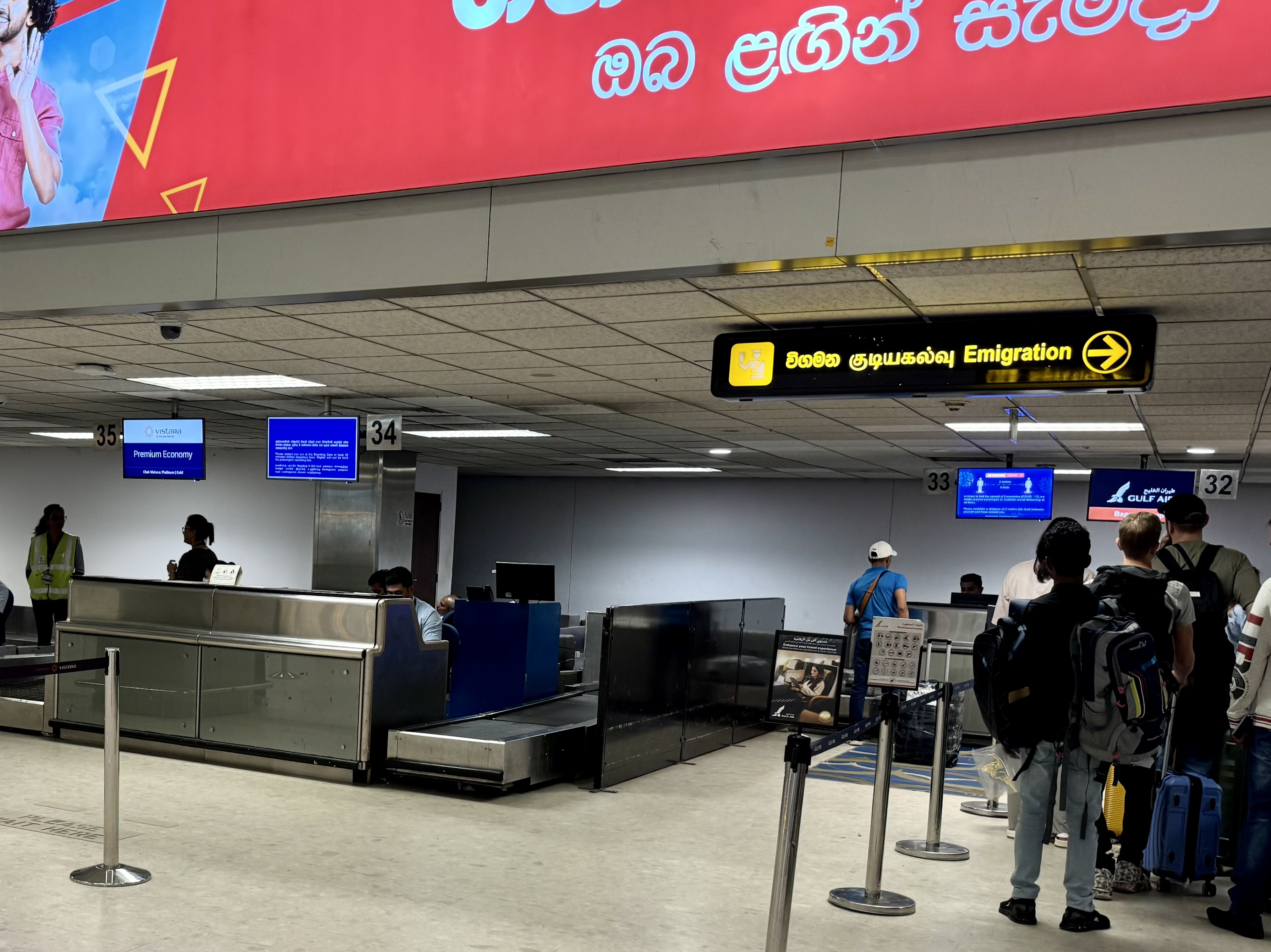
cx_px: 326
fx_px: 1395
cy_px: 659
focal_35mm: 38
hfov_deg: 47.3
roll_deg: -2.2
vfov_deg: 37.2
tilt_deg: -4.0
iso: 125
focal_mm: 6.86
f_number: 1.78
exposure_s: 1/50
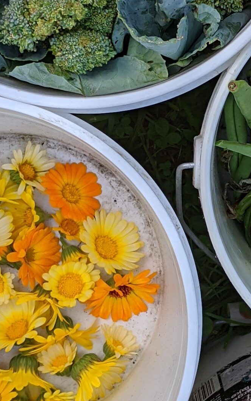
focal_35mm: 109
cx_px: 315
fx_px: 1193
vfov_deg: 19.1
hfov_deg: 11.7
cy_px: 169
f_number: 1.8
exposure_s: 1/2141
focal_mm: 4.44
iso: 46
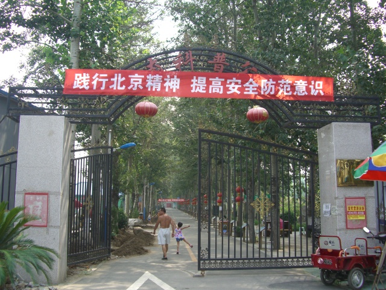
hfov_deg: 49.0
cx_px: 193
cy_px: 145
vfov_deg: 37.7
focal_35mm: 38
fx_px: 424
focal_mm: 7.9
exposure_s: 1/250
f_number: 2.8
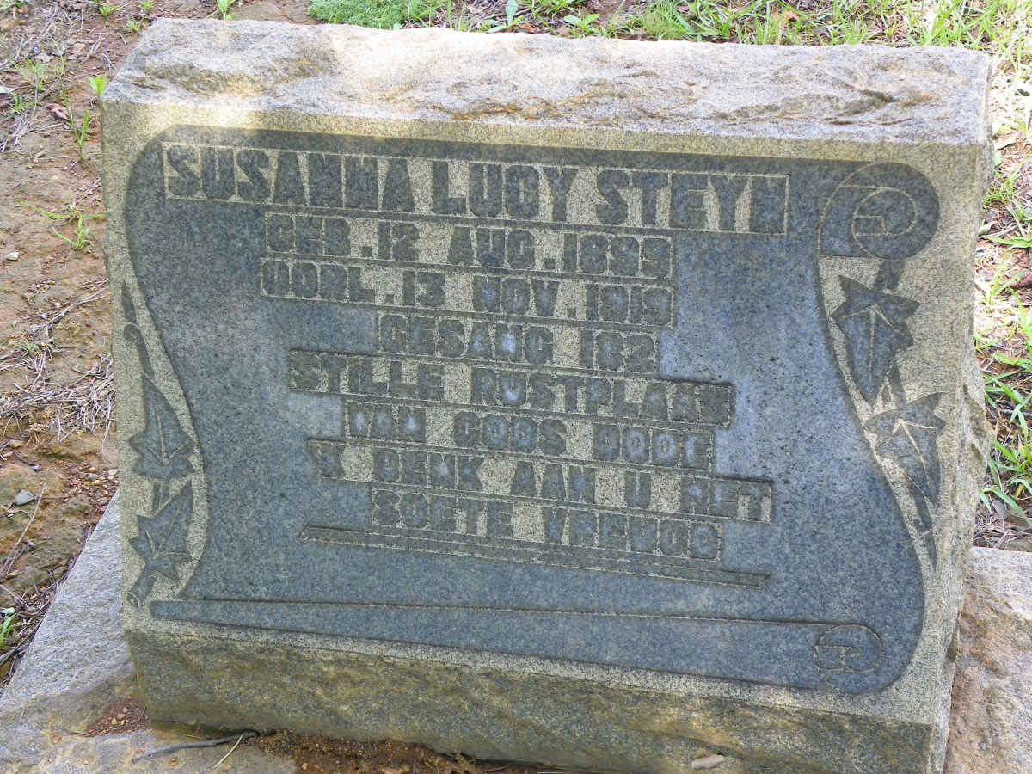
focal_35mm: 64
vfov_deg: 22.9
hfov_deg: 30.3
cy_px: 387
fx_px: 1908
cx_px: 516
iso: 64
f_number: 3.5
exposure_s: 1/50
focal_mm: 11.4
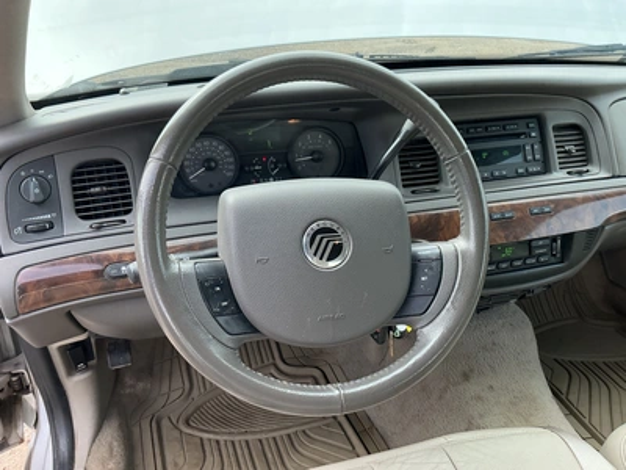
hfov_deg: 63.4
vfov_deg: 49.7
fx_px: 506
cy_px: 235
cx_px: 313
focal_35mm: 28
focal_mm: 3
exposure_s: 1/154
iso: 32
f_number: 1.8
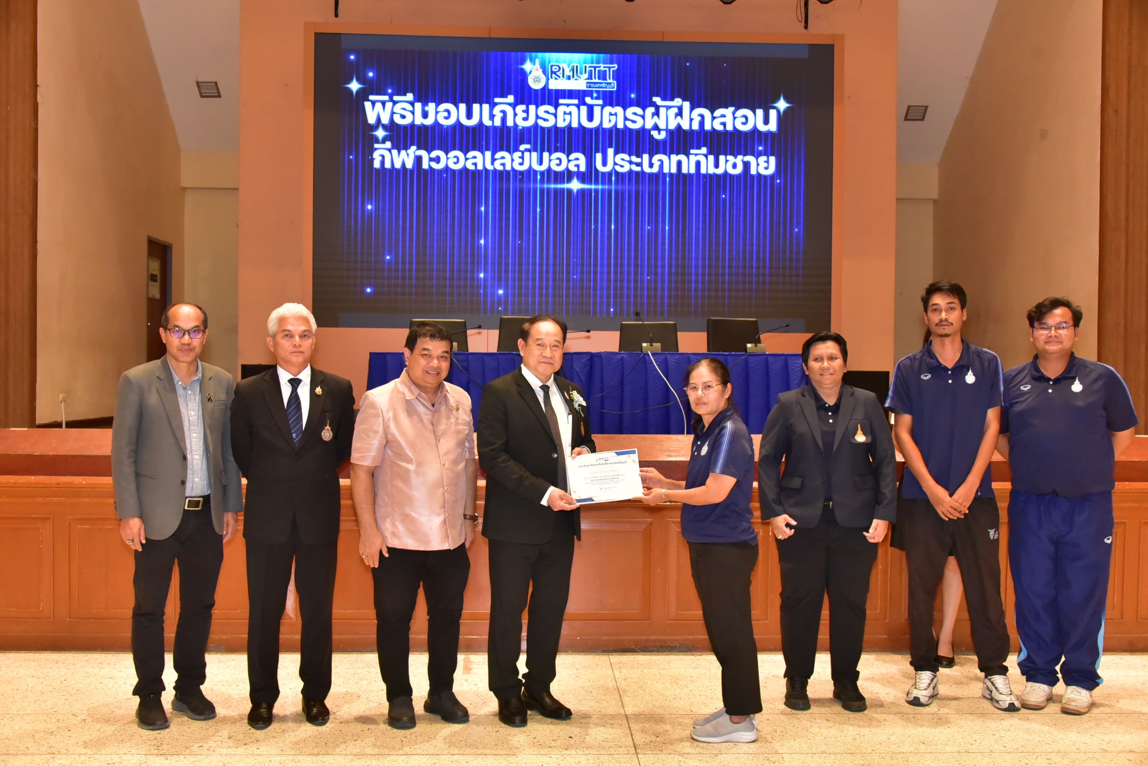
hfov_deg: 53.1
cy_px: 383
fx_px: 1148
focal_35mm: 36
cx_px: 574
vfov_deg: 36.9
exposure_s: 1/125
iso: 4000
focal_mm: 36
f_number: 5.6
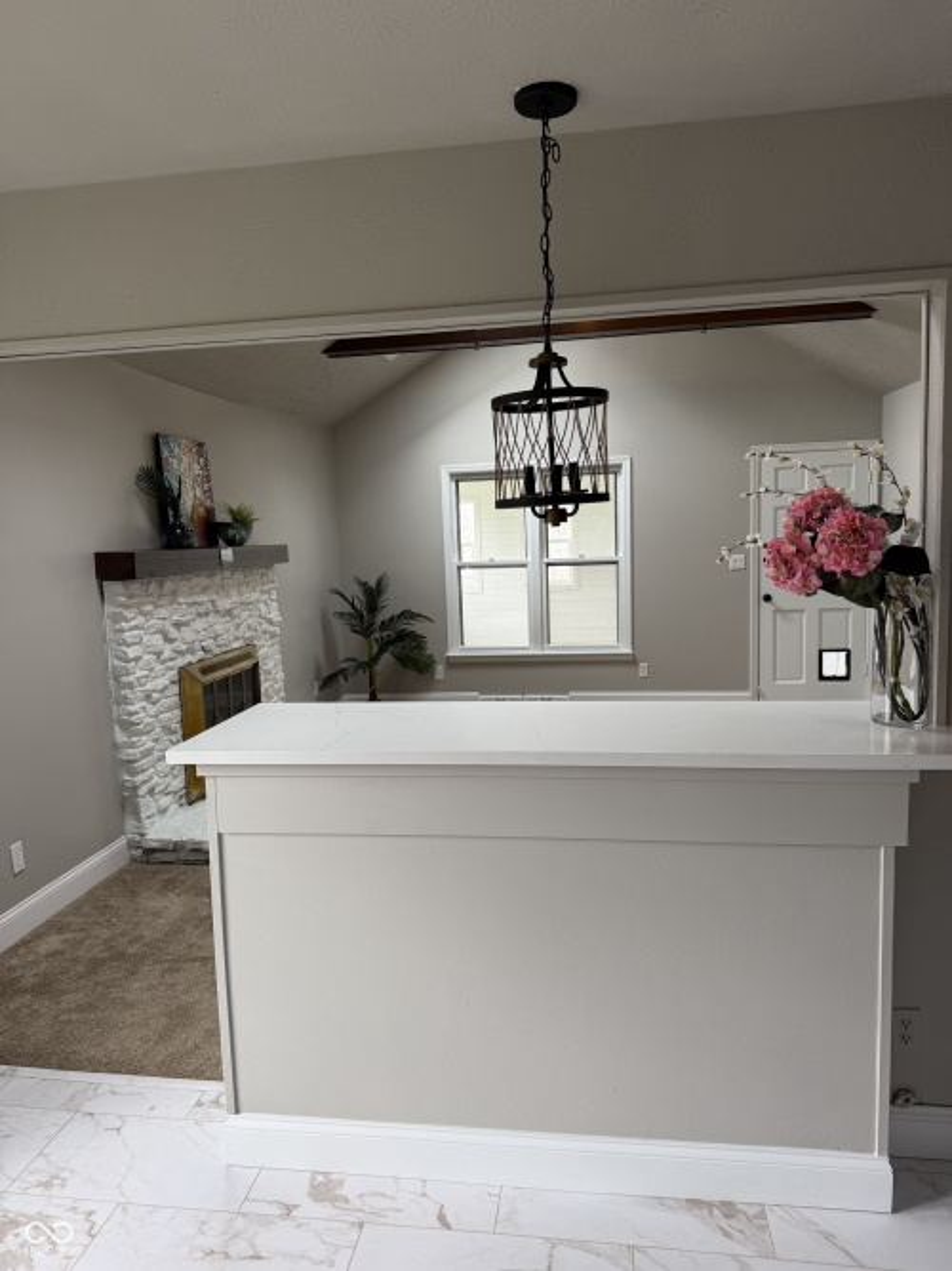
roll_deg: +2.4
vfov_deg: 71.6
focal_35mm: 24
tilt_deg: -7.0
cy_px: 636
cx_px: 476
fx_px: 880
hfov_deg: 56.8
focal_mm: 6.76
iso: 100
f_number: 1.78
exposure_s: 1/121
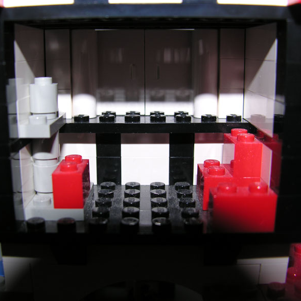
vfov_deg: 40.0
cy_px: 150
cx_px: 129
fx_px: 413
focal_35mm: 42
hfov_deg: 39.9
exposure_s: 1/60.1
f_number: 2.8
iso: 50
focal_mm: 8.9
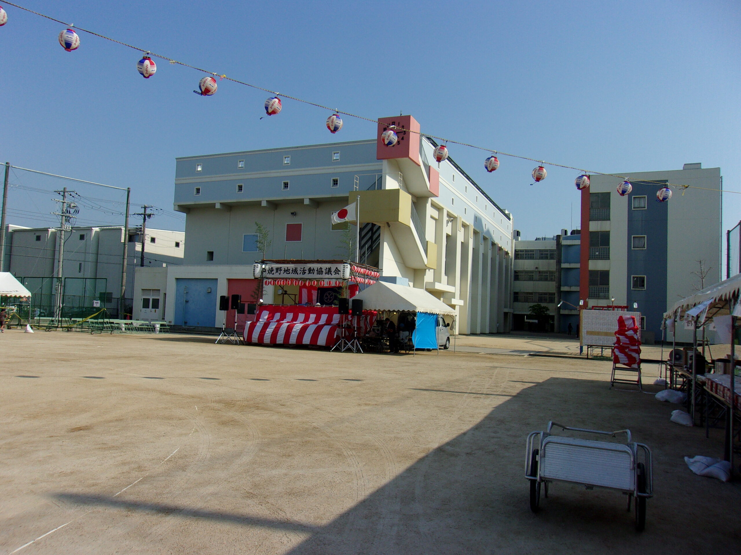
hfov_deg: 65.3
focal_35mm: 27
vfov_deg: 51.4
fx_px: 578
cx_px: 370
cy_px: 278
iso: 80
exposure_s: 1/160
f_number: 10.4
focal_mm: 4.9
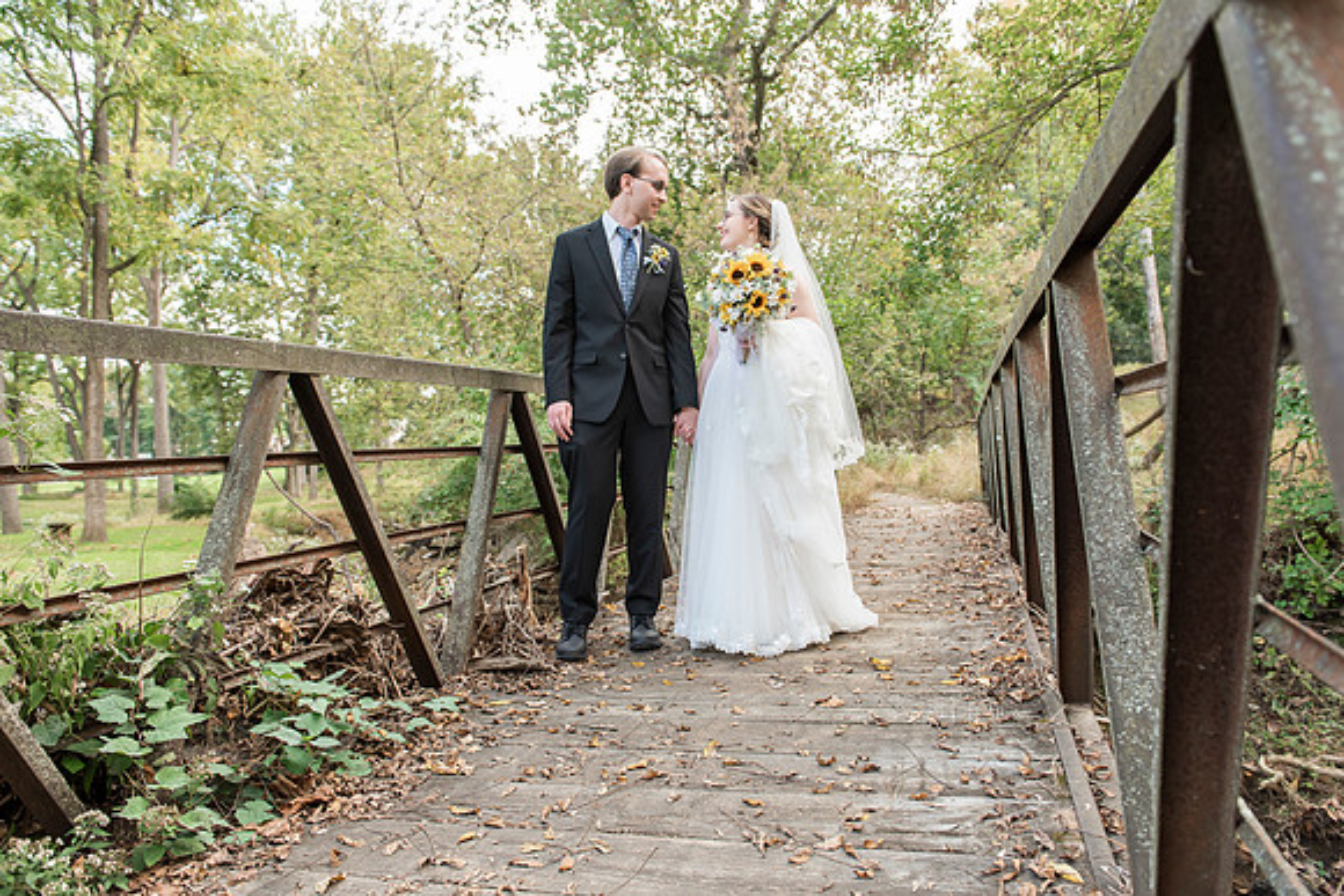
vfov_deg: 53.2
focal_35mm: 24
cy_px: 448
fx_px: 896
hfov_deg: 73.7
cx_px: 672
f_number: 4
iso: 400
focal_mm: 24
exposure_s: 1/320
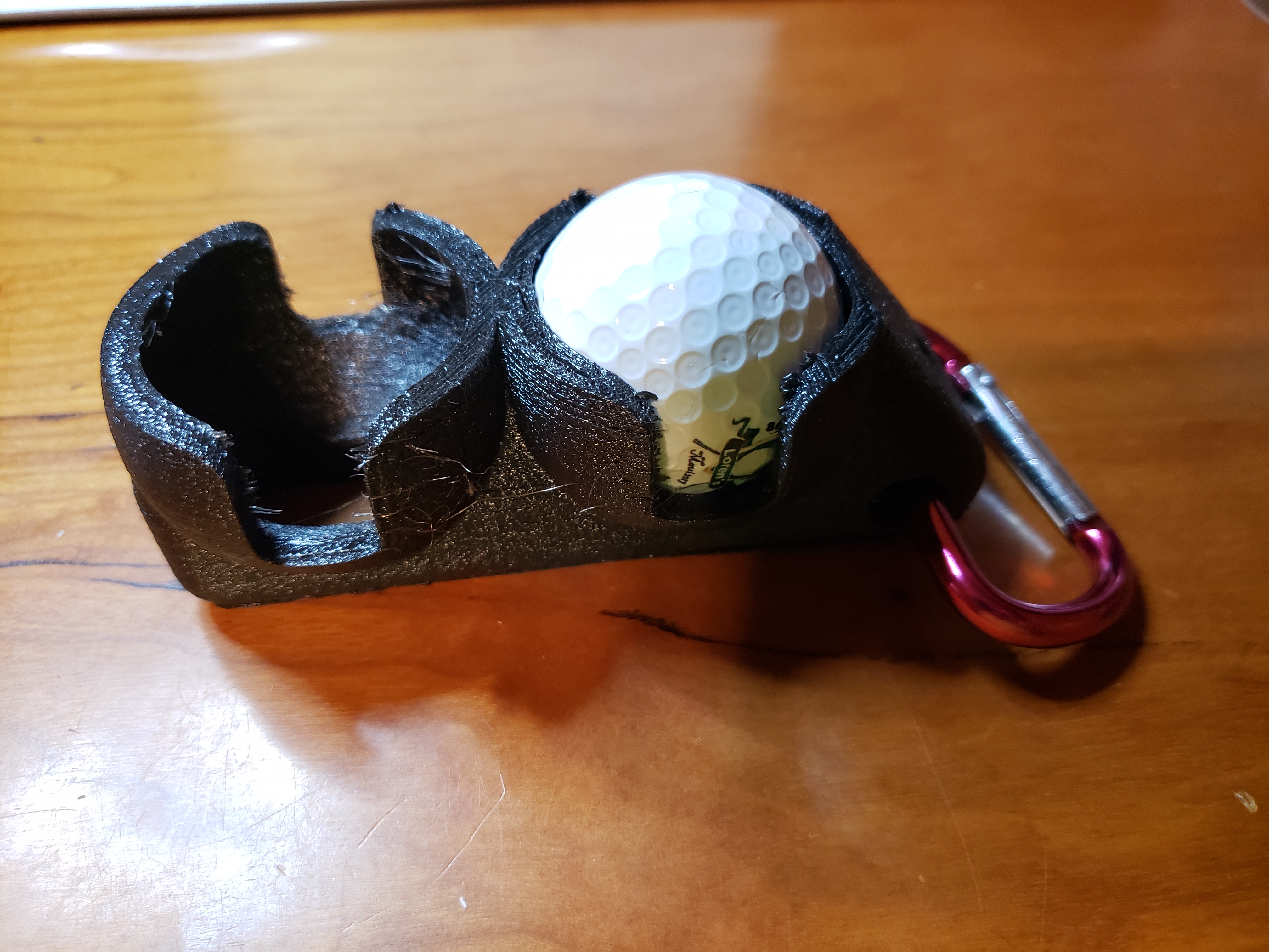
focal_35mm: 26
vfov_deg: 53.1
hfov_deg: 67.3
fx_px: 953
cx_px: 634
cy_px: 476
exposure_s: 1/60
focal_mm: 4.3
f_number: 1.5
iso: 320
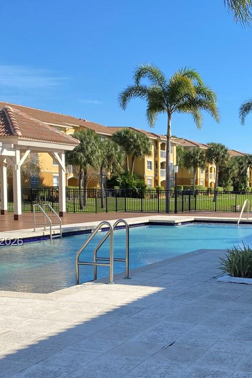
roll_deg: +0.4
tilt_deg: -8.1
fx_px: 567
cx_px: 254
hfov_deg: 23.9
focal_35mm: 54
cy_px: 242
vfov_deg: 36.6
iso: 32
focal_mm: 4.25
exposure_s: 1/2105
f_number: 1.8
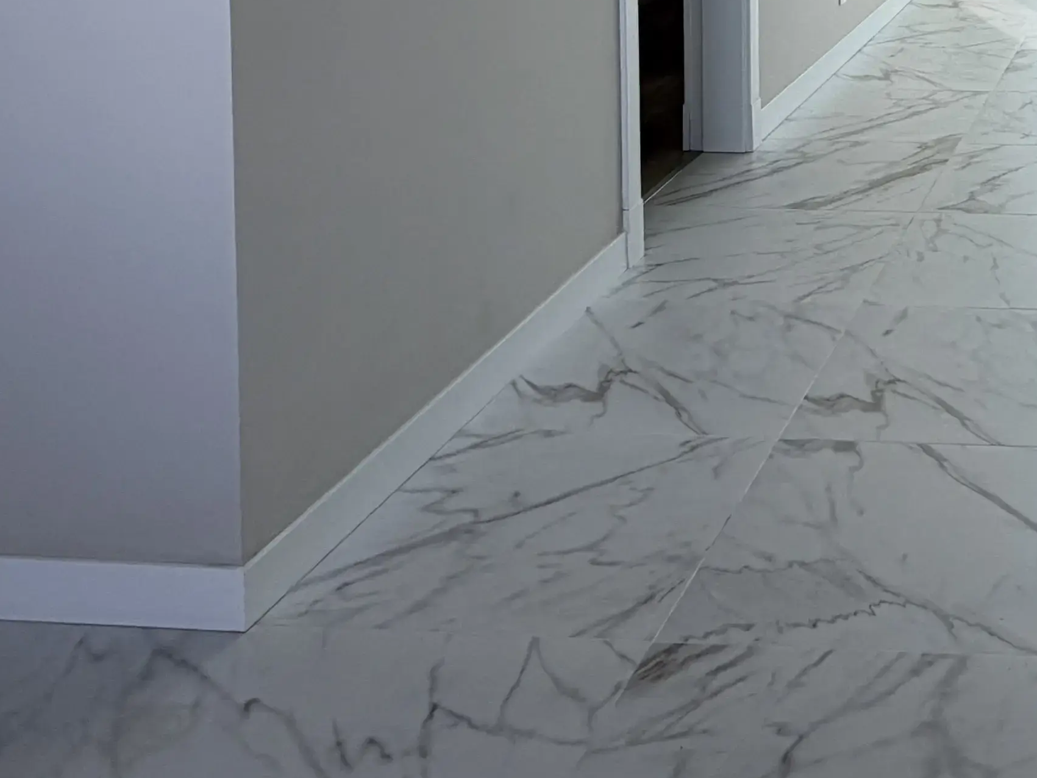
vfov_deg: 25.9
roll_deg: -0.1
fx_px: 1408
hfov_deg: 34.2
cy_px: -263
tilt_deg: -2.1
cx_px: 1175
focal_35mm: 47
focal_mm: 2.22
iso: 40
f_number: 2.2
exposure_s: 1/233
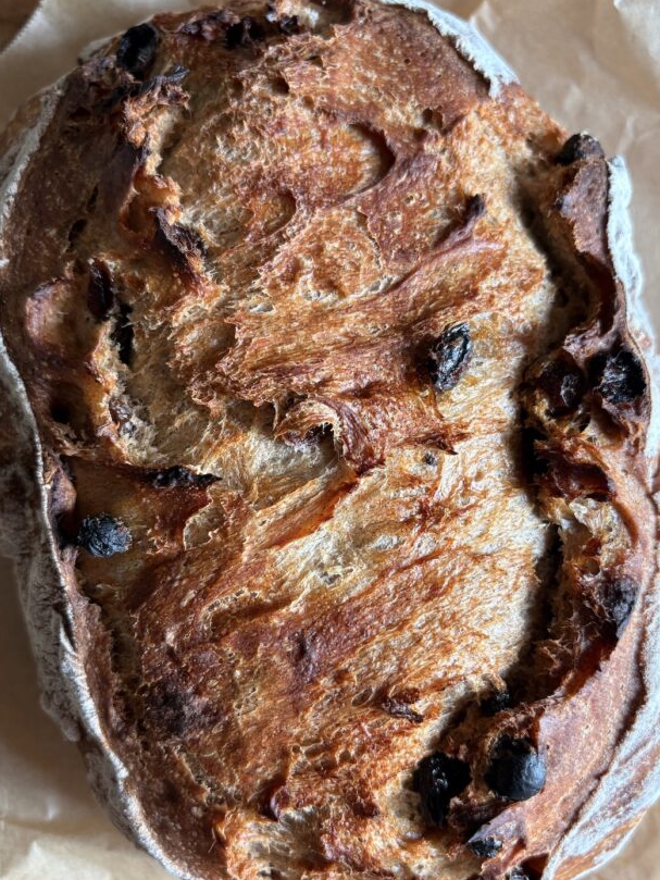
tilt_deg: -85.2
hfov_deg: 46.8
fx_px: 762
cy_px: 469
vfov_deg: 59.9
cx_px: 336
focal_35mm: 30
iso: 125
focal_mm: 5.96
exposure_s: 1/113
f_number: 1.6
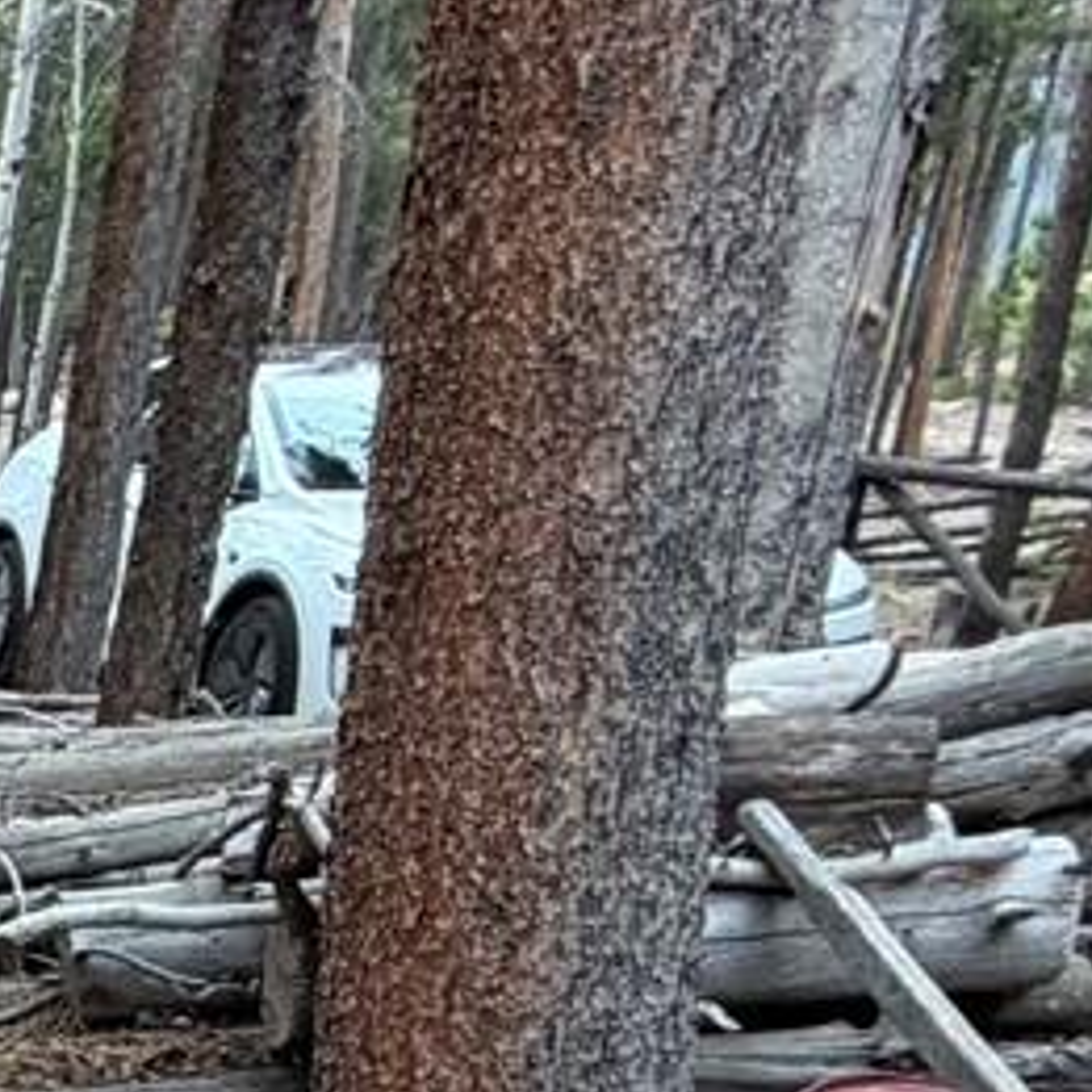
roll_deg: -0.3
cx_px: -1582
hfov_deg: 14.3
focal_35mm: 76
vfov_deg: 21.1
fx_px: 2712
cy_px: 1330
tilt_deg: -17.9
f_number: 2.2
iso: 100
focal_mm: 2.22
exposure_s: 1/121
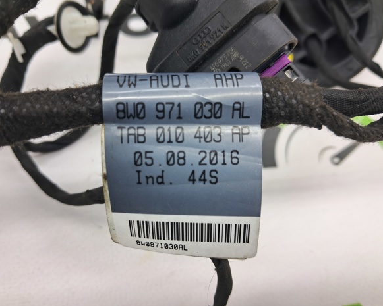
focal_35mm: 29
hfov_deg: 60.4
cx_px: 179
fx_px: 329
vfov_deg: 50.0
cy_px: 156
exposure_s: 1/60
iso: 50
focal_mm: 4
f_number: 1.8
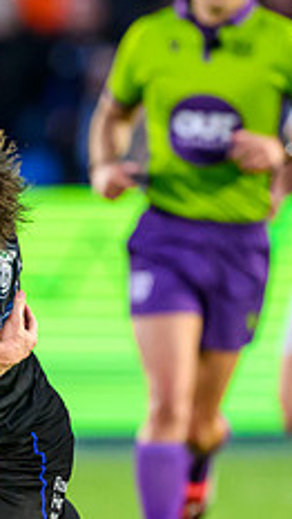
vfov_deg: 1.5
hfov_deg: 0.8
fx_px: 20503
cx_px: -9
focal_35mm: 1489
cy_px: 267
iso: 4000
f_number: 3.2
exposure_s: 1/1600
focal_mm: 400
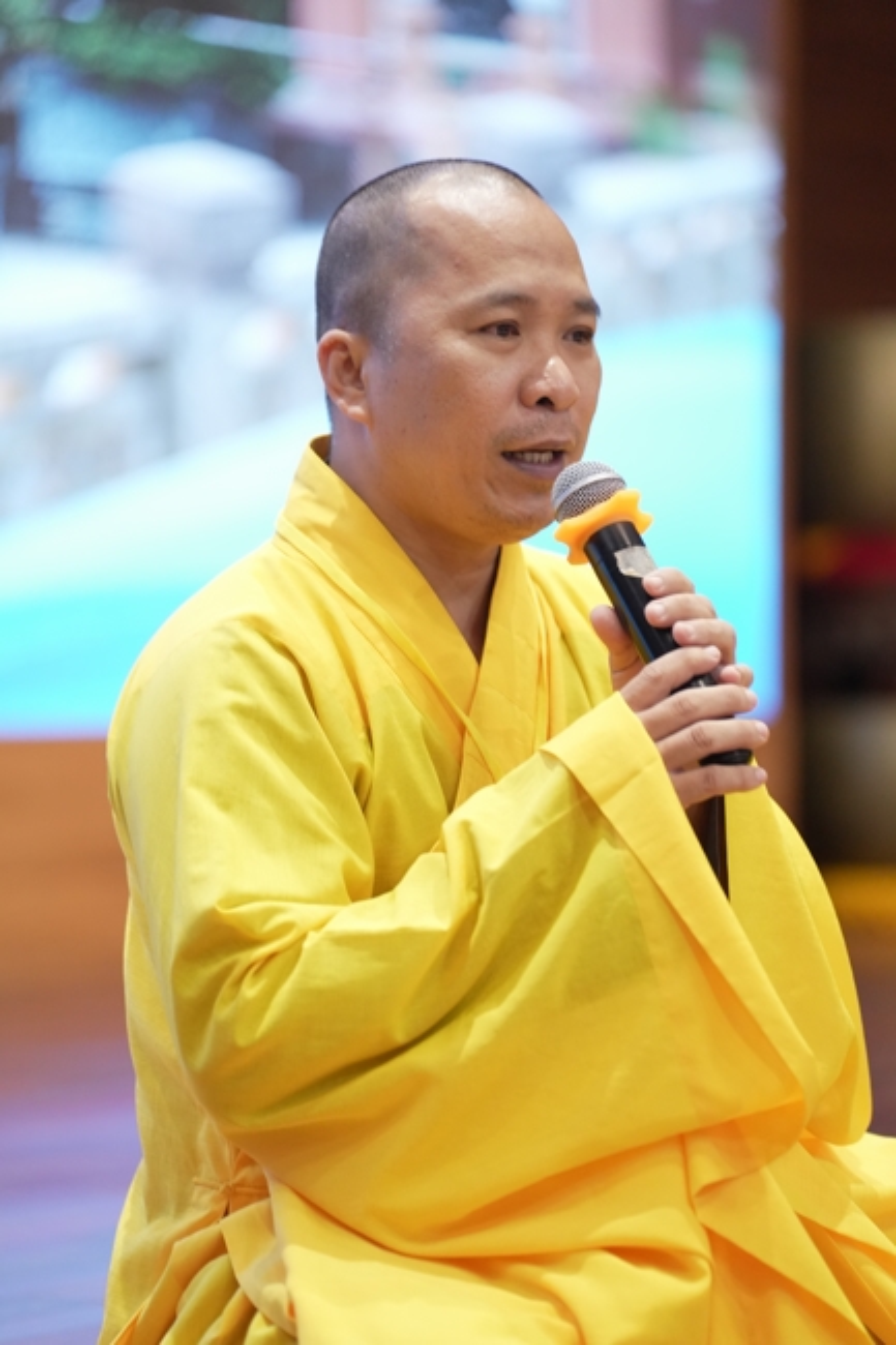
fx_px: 5341
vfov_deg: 14.4
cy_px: 672
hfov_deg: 9.6
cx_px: 448
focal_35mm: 143
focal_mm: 143
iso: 4000
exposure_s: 1/200
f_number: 2.8
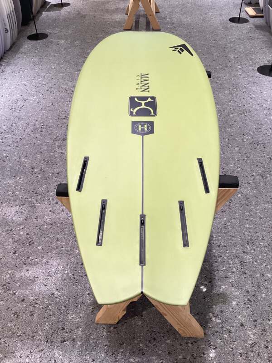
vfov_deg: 58.4
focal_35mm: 31
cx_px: 136
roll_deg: +0.4
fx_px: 325
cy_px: 182
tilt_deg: -42.6
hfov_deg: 45.4
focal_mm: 3.3
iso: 125
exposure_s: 1/60
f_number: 2.4
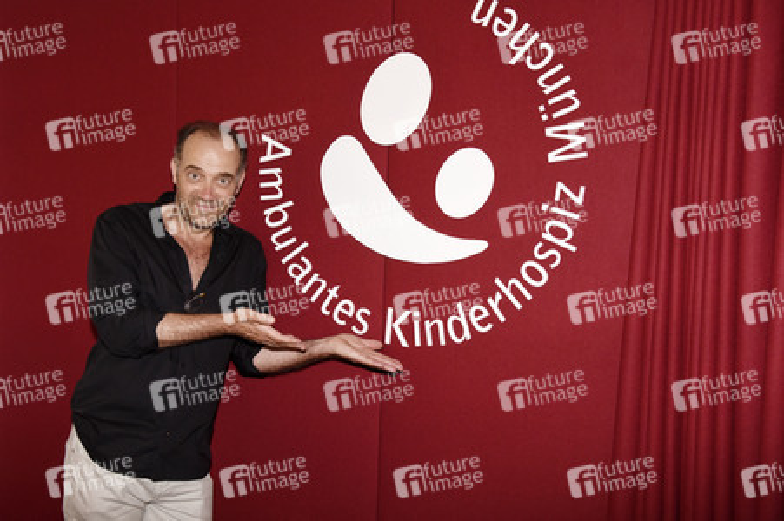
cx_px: 392
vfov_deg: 35.0
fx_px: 827
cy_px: 260
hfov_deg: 50.7
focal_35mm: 38
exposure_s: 1/125
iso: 1600
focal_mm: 38
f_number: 6.3
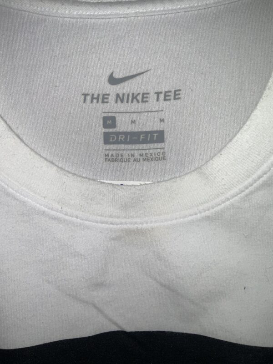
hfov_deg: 48.2
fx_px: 305
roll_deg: -3.5
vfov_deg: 61.7
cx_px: 136
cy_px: 182
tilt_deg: -1.7
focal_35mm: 29
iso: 16
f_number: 1.8
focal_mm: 3
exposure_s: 1/495
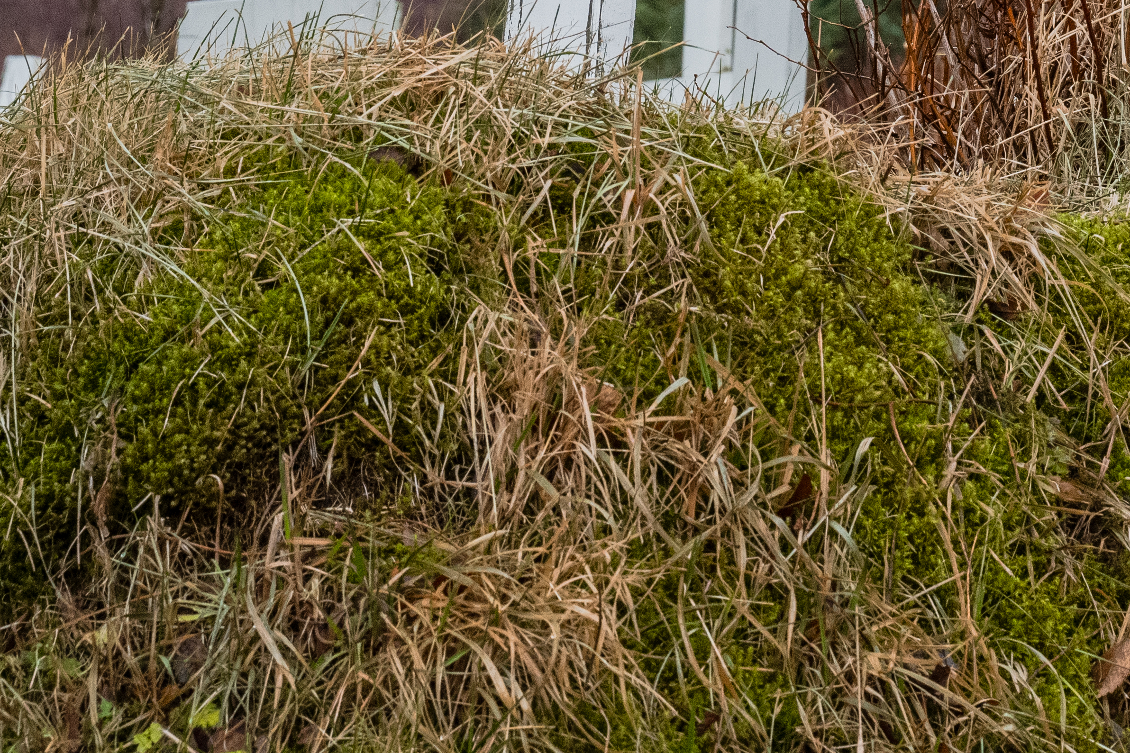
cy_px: -546
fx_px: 5869
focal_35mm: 187
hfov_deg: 10.8
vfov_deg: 7.2
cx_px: 1339
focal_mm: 54
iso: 1600
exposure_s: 1/60
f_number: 9
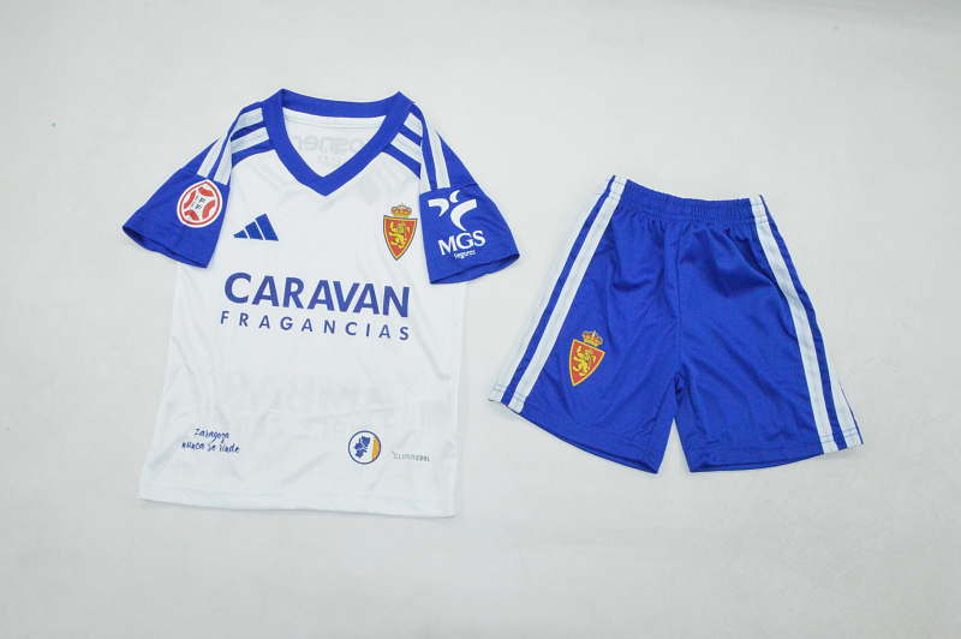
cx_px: 480
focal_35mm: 32
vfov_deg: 41.6
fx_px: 840
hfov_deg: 59.5
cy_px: 320
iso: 6400
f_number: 25
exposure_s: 1/200
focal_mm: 21
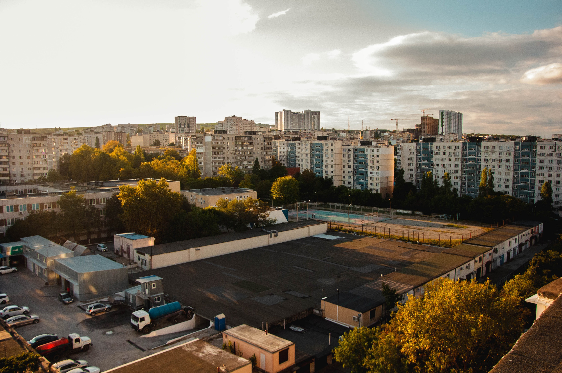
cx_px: 281
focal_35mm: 27
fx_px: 421
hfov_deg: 67.4
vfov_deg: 47.8
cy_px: 186
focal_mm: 18
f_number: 3.5
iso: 3200
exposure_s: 1/4000
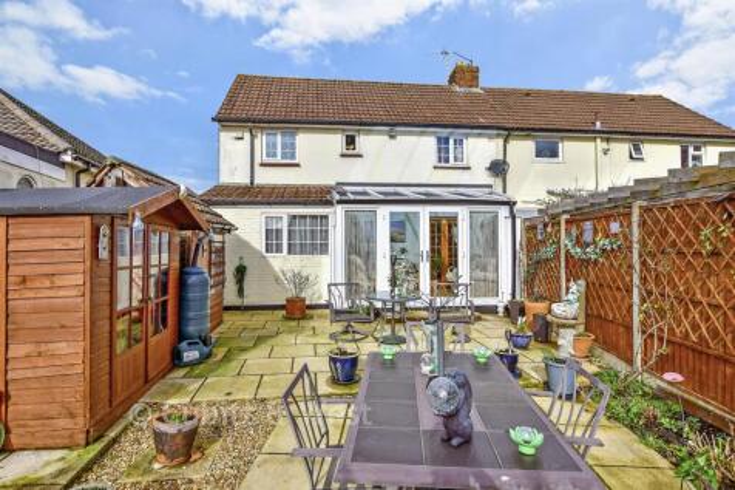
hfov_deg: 86.9
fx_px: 388
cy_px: 245
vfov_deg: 64.5
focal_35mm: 19
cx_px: 368
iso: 400
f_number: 8
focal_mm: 13
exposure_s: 1/800
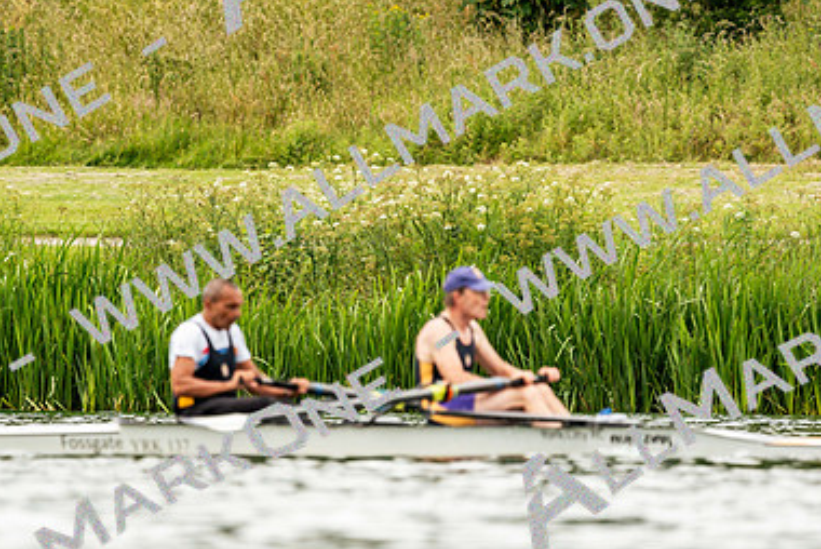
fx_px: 20882
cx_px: 337
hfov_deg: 2.3
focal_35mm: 915
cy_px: 351
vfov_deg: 1.5
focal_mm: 600
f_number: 6.3
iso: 500
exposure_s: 1/2000
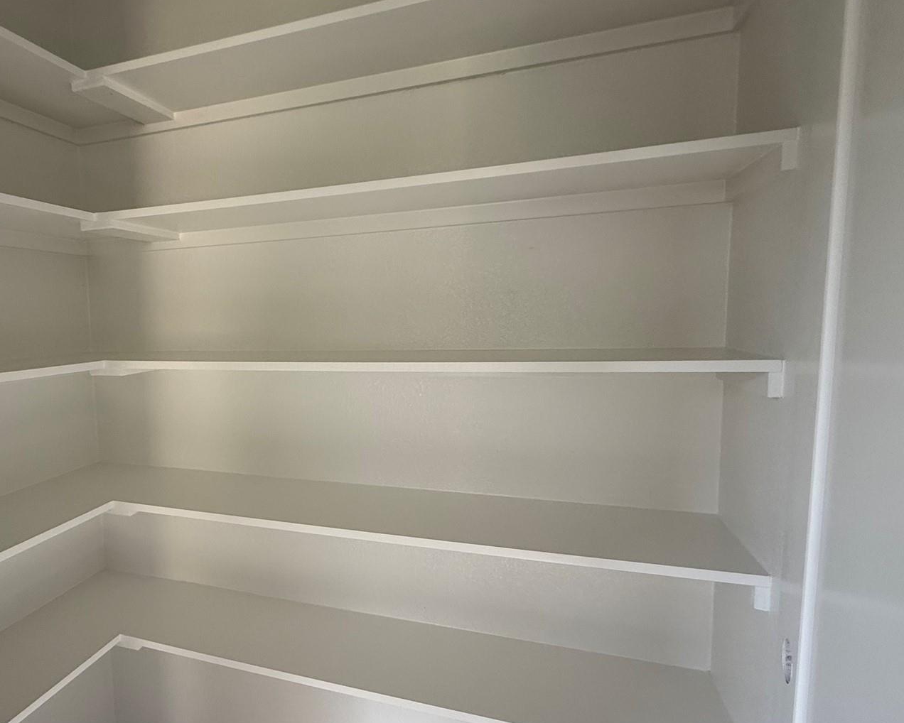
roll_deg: +1.7
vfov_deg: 63.1
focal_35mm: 22
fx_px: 589
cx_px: 301
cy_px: 380
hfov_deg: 72.8
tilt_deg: -4.7
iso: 125
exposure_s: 1/99
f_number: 2.2
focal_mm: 2.22
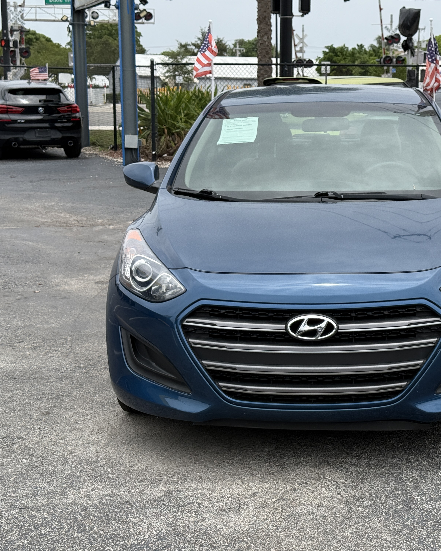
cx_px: 317
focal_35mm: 63
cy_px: 274
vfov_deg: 30.0
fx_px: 1028
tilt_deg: -7.8
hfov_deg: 24.0
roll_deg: -0.2
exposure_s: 1/3378
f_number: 1.78
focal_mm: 6.76
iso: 64
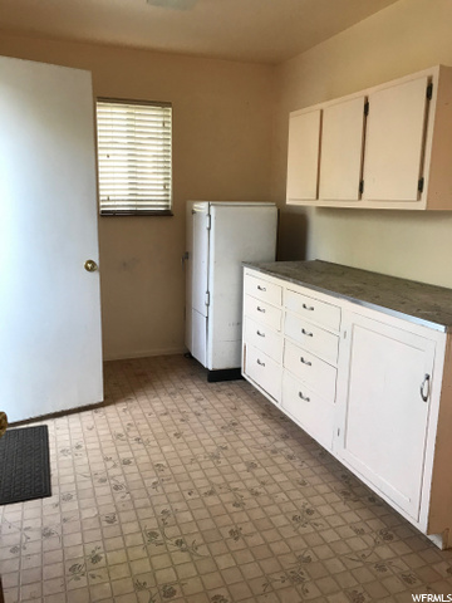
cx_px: 226
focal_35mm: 28
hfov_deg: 49.7
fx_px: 487
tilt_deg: -9.3
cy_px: 302
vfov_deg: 63.4
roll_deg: -1.0
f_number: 1.8
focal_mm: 3.99
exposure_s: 1/30
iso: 25
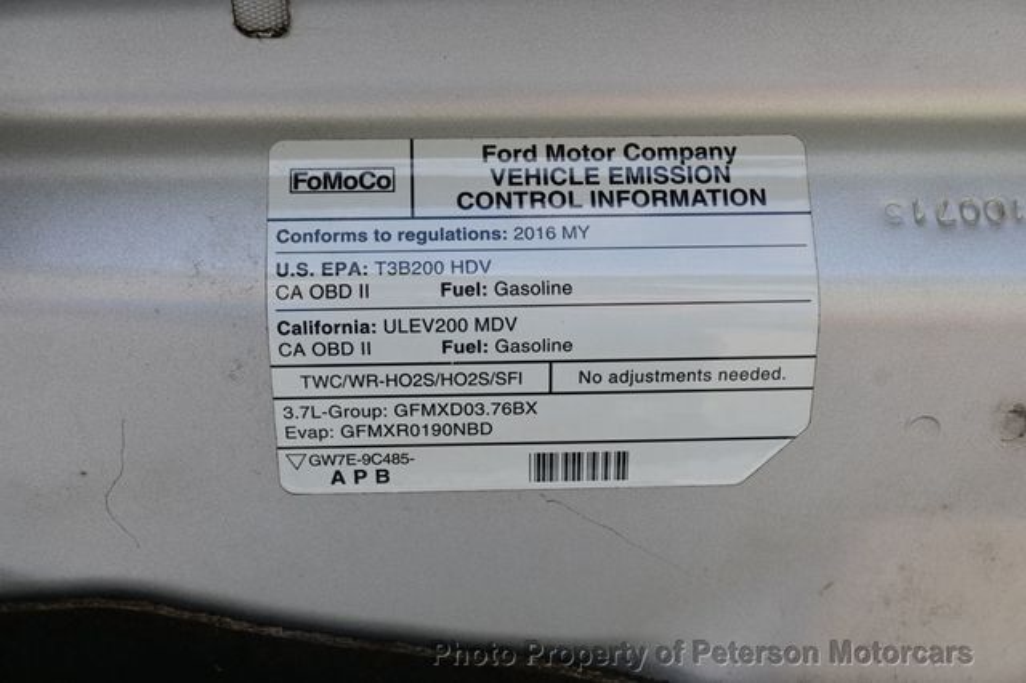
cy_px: 342
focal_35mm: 46
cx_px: 513
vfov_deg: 29.4
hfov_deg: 43.0
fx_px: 1303
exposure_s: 1/200
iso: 100
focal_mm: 30.5
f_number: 7.1
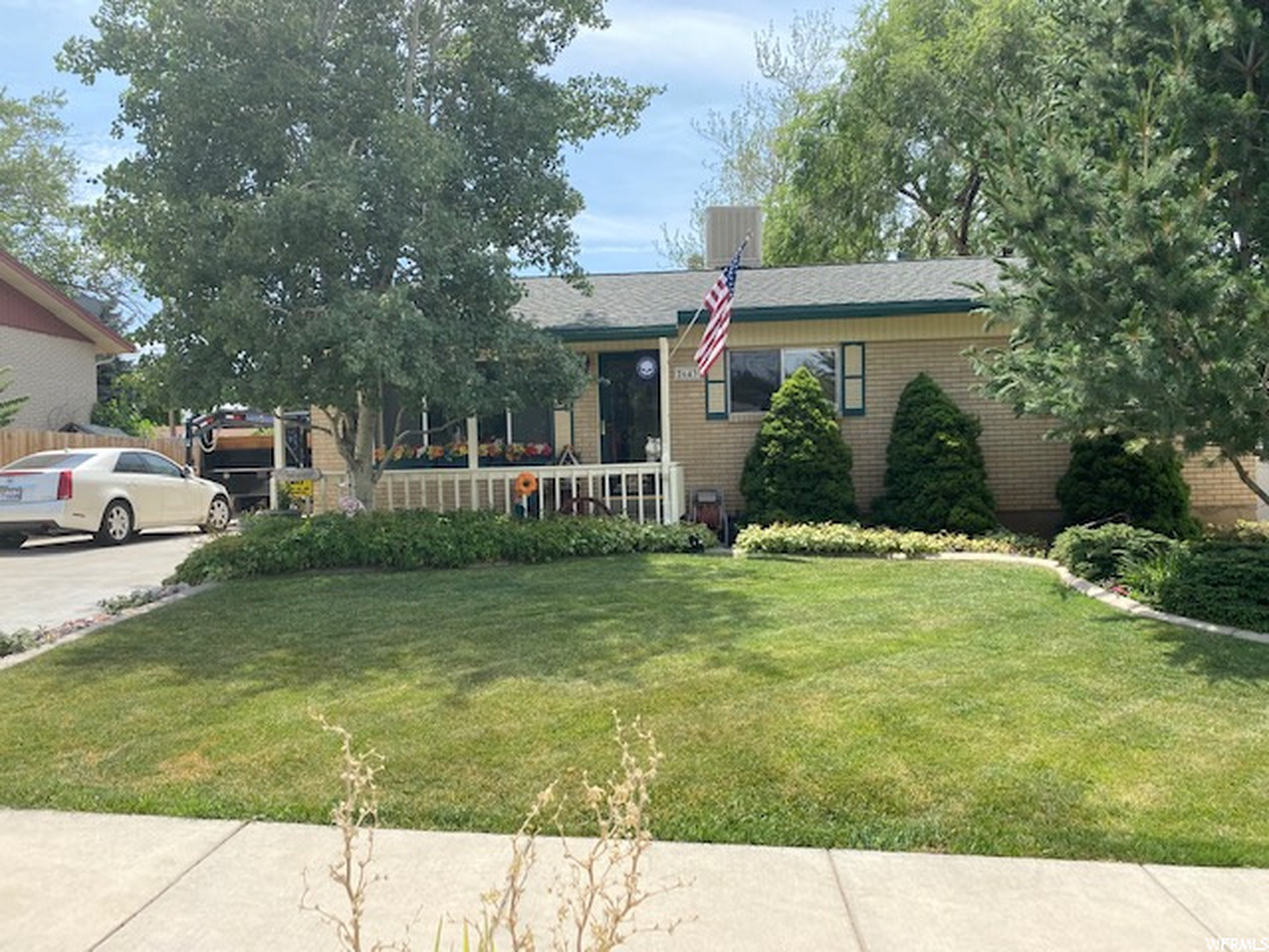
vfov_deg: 53.1
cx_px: 634
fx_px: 953
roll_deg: +1.2
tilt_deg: +0.0
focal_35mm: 26
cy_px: 476
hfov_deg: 67.3
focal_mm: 4.25
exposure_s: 1/1043
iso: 32
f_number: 1.8
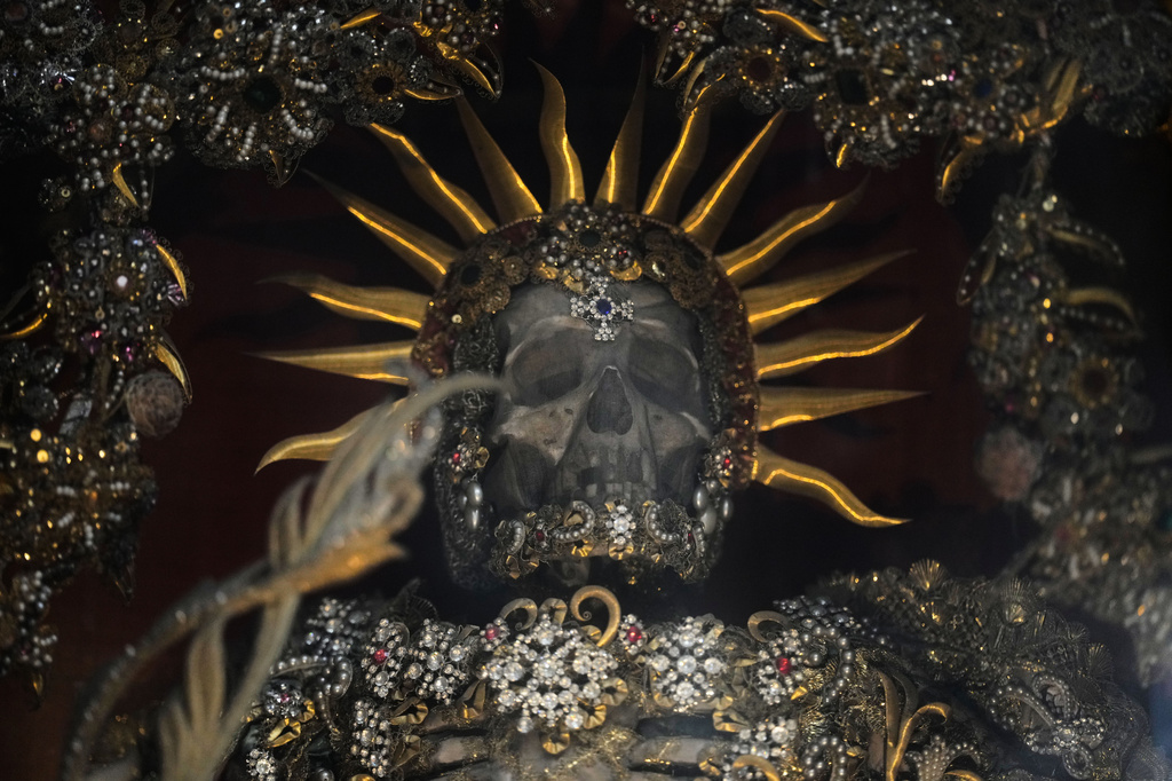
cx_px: 586
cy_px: 390
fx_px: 4361
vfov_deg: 10.2
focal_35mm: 134
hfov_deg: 15.3
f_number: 2
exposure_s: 1/400
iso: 2000
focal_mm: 134
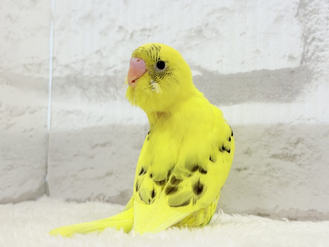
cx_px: 164
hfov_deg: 36.8
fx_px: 494
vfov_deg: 28.0
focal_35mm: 52
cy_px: 124
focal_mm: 5.96
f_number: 1.6
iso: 40
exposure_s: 1/100
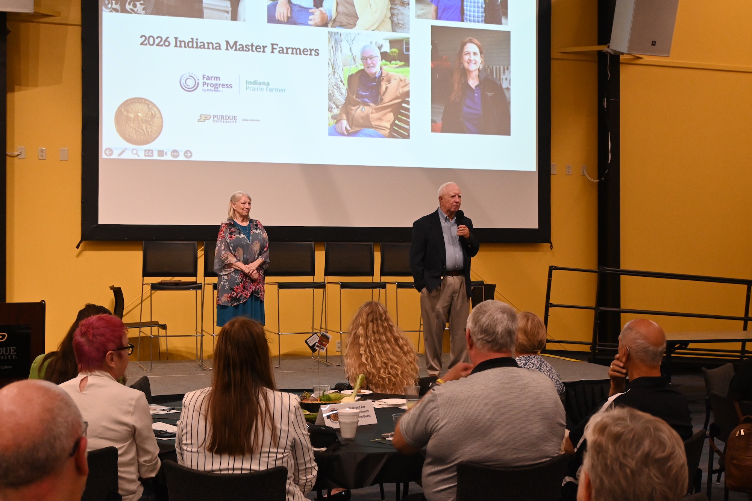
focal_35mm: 50
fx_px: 1034
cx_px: 376
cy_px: 250
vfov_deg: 27.3
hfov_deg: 40.0
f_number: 5
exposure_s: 1/125
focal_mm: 33
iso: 2500
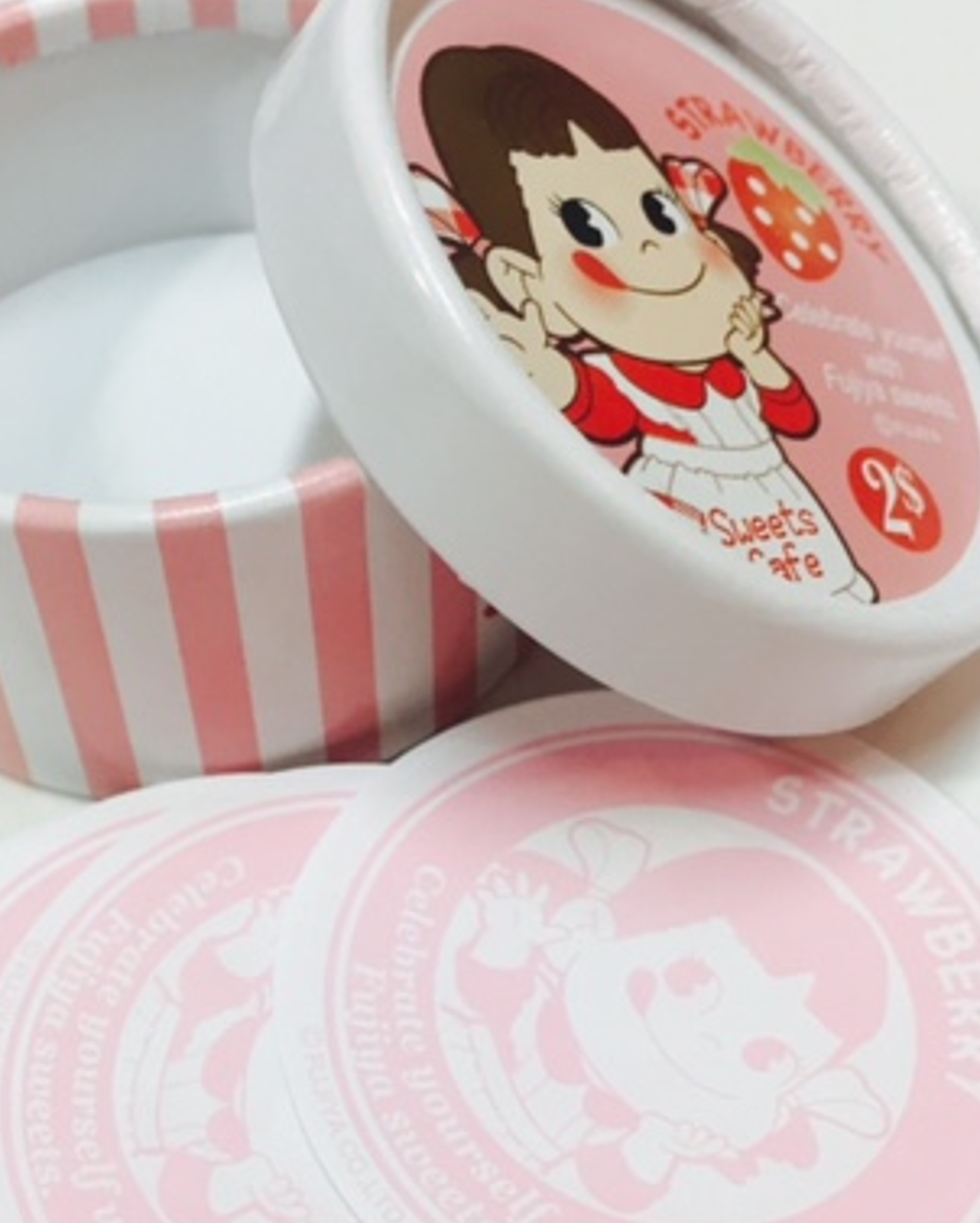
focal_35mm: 48
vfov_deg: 38.1
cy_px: 873
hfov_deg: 31.0
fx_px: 1739
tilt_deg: -58.4
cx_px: 253
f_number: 2.2
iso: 32
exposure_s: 1/33
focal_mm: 4.15
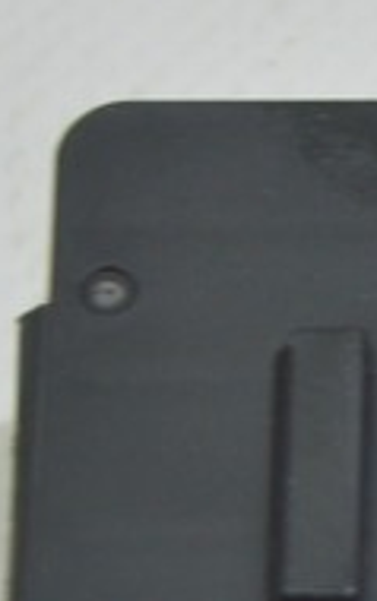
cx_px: 770
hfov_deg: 2.9
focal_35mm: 453
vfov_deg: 4.6
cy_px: 561
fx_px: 7431
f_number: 5.6
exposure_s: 1/25
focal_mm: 55
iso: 400
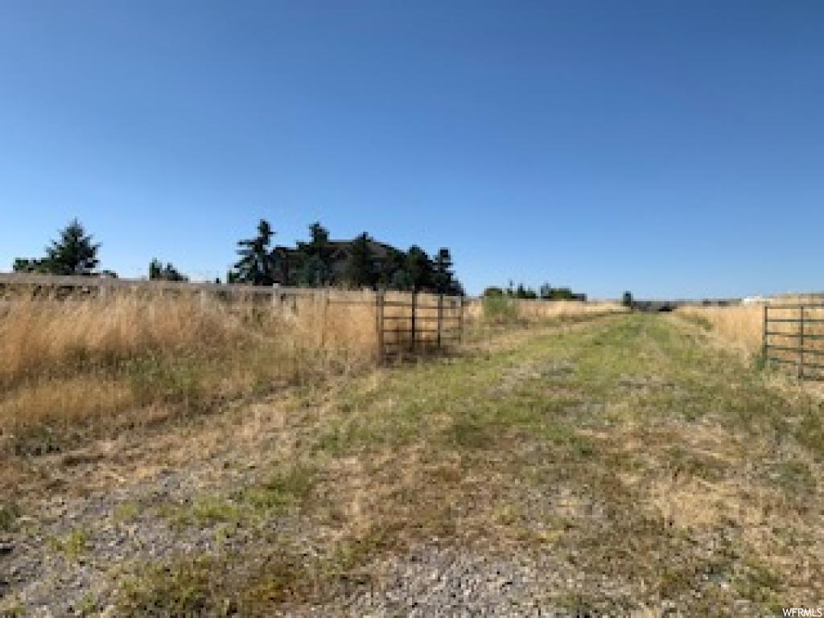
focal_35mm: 26
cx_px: 412
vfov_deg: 53.1
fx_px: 619
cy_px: 309
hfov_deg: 67.3
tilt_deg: +0.2
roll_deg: -0.7
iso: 25
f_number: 1.8
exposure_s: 1/3185
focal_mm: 4.25
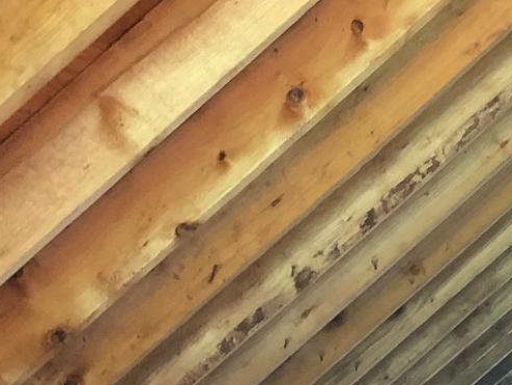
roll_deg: +0.6
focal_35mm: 116
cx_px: 739
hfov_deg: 15.8
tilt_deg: -3.2
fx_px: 1717
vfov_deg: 12.2
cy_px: 565
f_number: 1.8
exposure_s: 1/12
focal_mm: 3.99
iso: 100
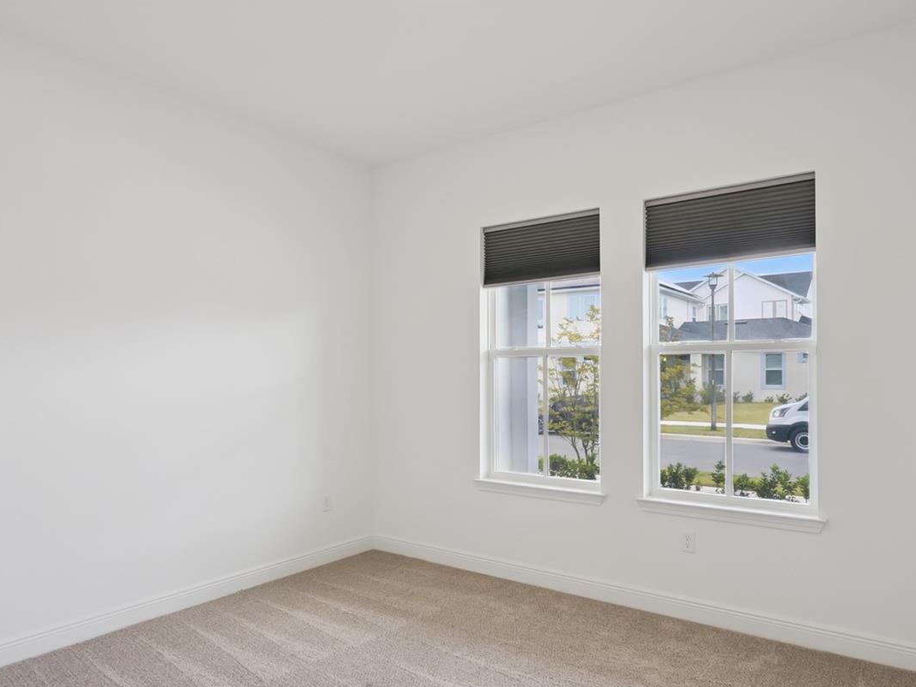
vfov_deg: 58.8
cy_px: 369
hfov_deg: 73.9
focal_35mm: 23
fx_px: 609
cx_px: 440
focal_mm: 16
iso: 500
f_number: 8
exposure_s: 1/50
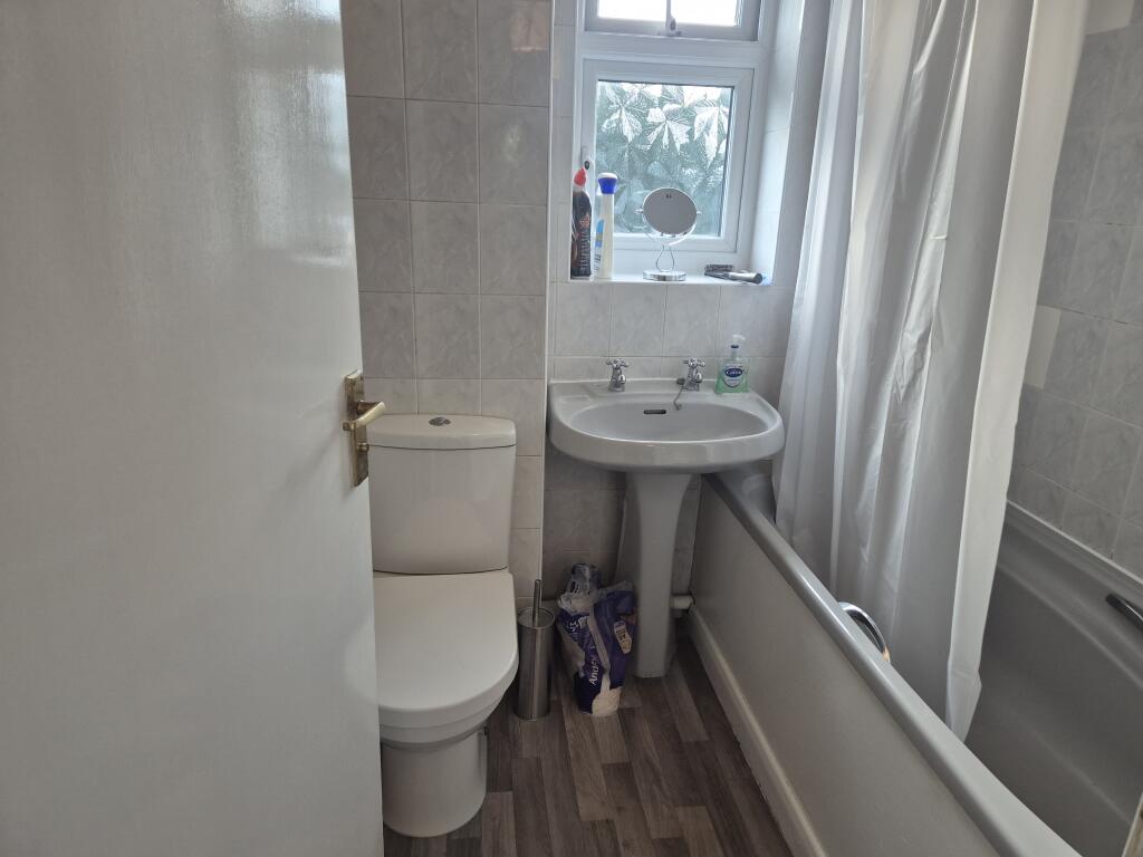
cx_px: 572
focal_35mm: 23
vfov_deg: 58.9
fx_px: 759
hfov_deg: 73.9
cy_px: 428
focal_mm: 5.4
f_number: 1.8
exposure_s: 1/180
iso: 160
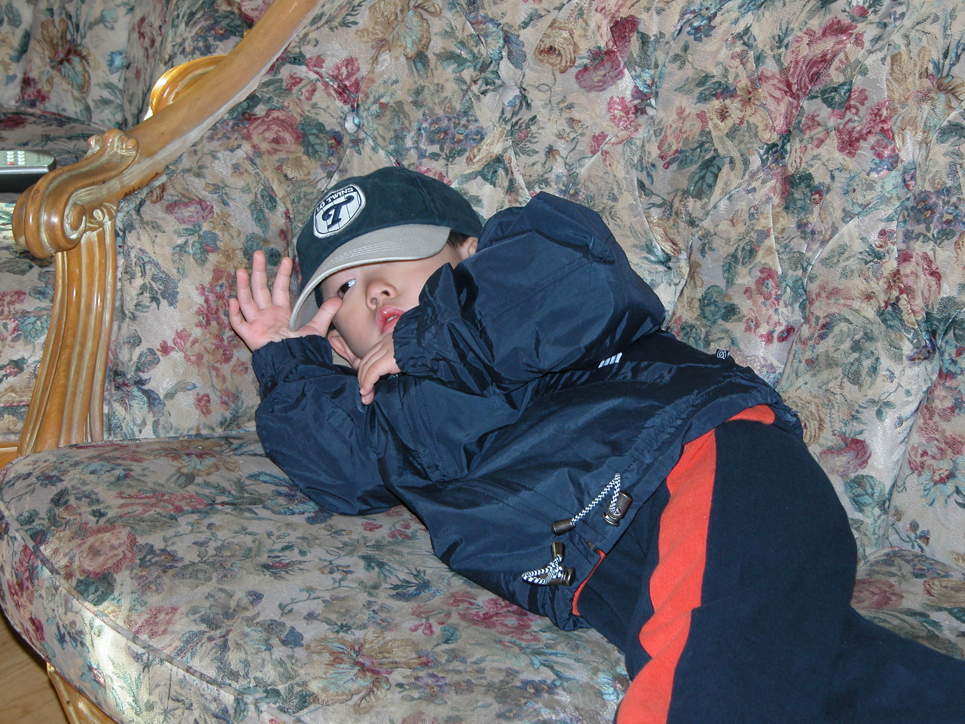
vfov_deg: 17.2
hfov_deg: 22.8
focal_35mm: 86
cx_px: 482
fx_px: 2397
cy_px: 362
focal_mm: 22.3
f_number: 3.5
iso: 100
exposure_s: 1/125
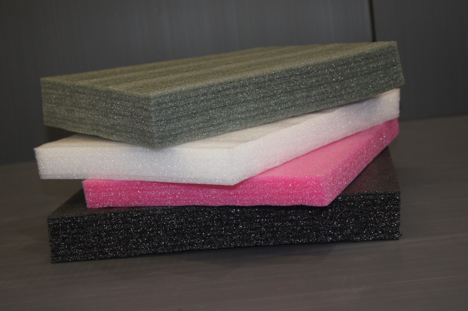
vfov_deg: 20.1
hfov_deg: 29.9
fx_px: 877
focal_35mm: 68
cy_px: 156
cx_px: 234
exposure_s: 1/80
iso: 800
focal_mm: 45
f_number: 5.6
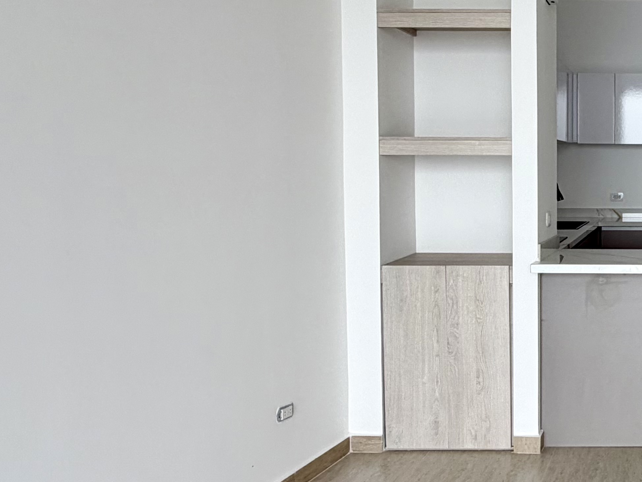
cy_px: 207
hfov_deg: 38.3
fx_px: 760
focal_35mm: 41
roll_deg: +0.7
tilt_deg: -2.8
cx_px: 698
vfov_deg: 35.1
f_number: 2.2
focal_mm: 2.22
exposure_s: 1/135
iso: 40
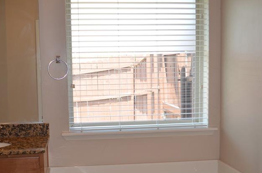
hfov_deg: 40.3
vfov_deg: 27.3
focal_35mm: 49
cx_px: 107
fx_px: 356
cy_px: 105
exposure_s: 1/125
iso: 250
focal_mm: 20
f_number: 3.8
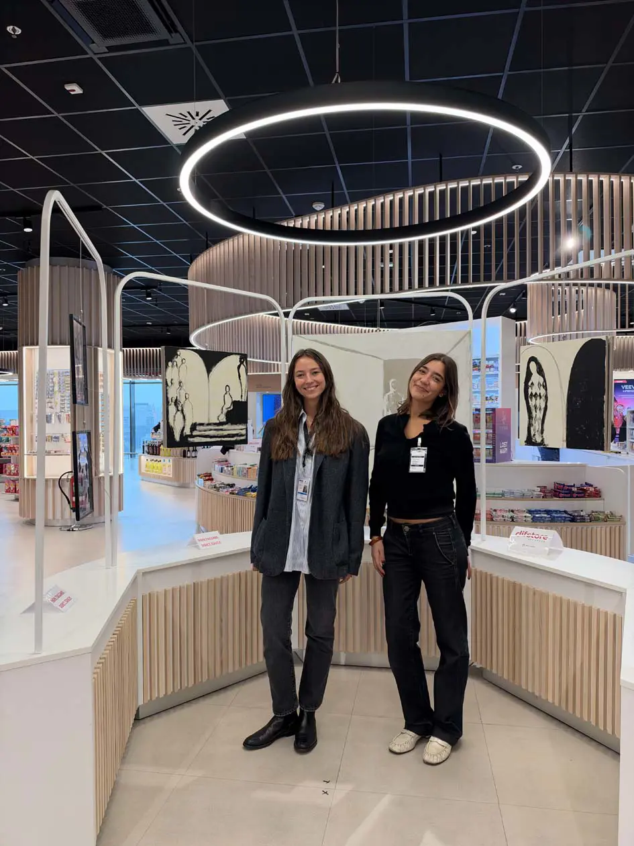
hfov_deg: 56.8
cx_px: 317
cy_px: 423
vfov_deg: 71.6
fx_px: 586
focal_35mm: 24
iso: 125
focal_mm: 6.93
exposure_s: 1/213
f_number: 1.48
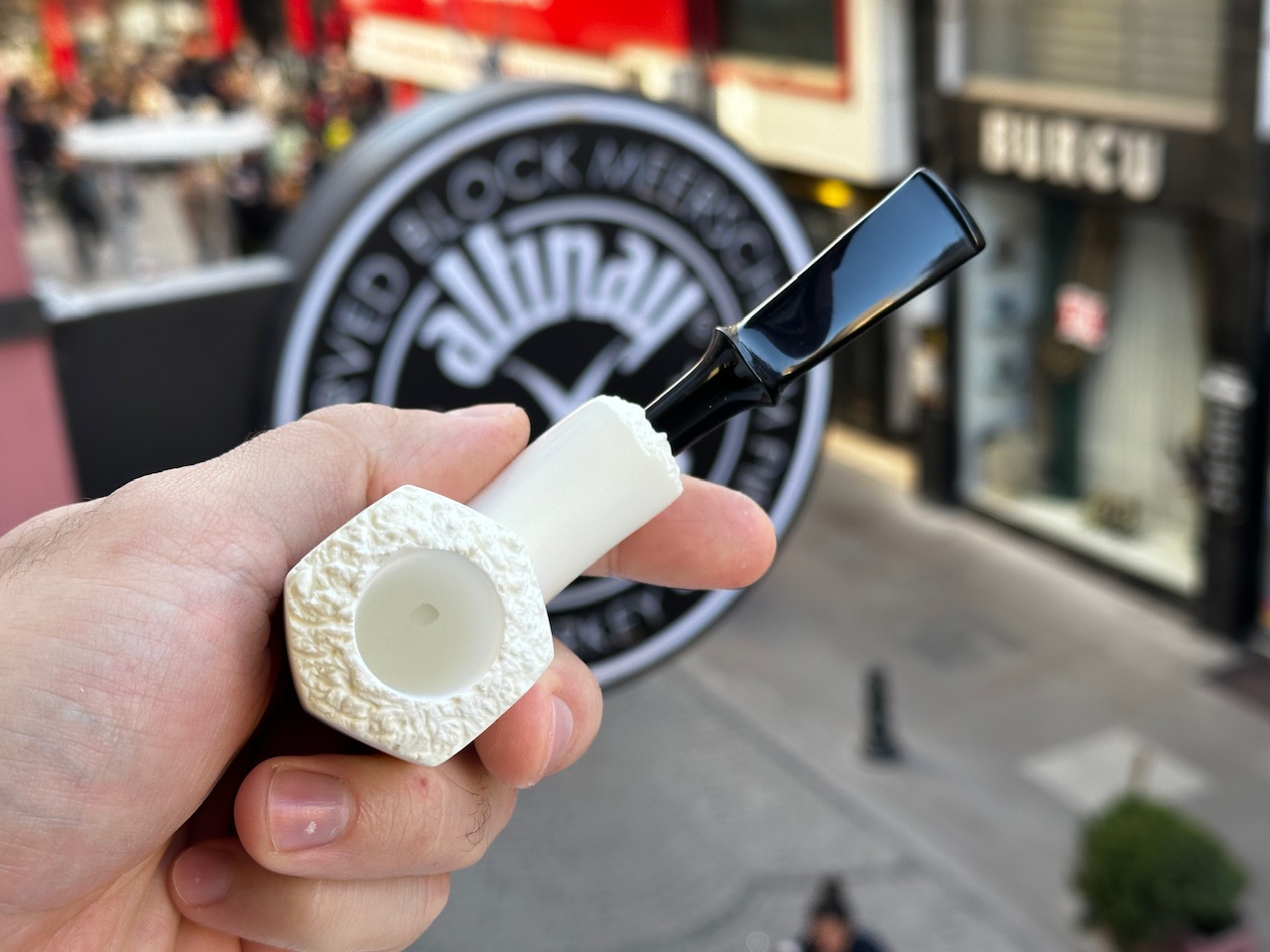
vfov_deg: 30.3
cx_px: 635
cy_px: 476
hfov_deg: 39.7
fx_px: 1761
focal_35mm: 48
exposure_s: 1/220
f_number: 1.78
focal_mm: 6.86
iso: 64
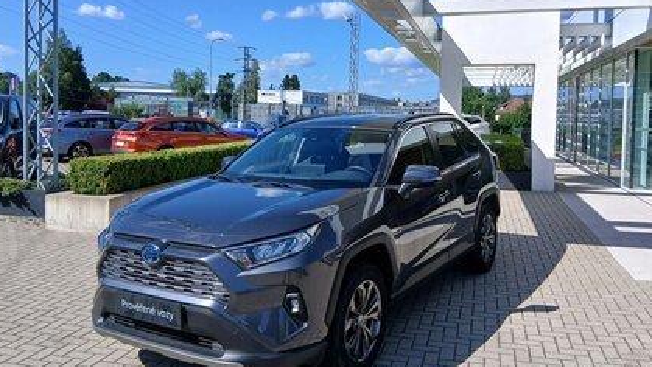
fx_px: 571
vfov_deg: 35.5
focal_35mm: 33
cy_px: 140
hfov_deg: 59.5
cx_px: 336
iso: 20
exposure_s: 1/628
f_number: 1.8
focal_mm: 3.98
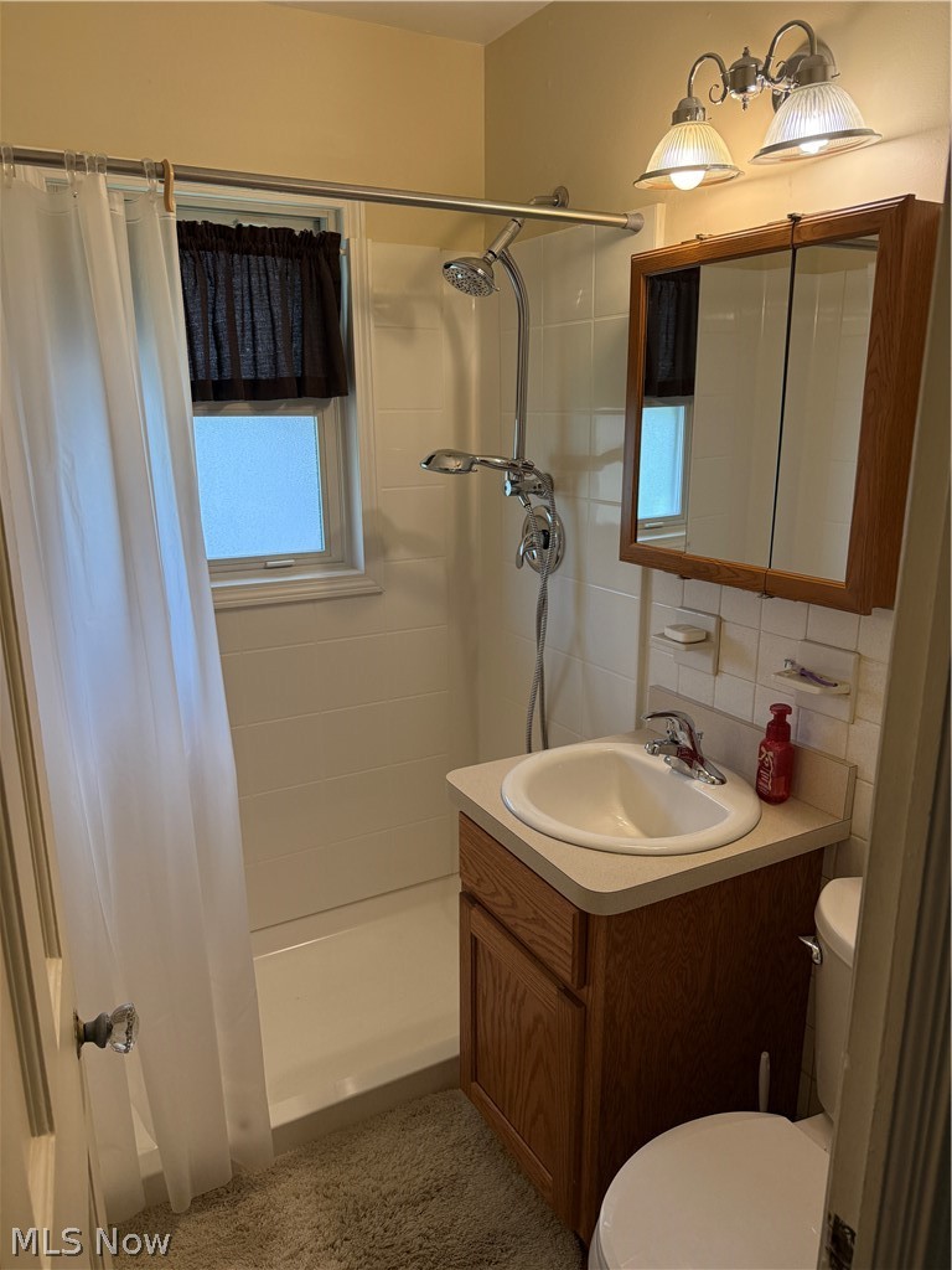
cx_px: 476
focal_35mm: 24
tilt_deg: -14.5
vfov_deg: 71.6
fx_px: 880
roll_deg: +0.2
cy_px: 635
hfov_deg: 56.8
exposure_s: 1/183
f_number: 1.78
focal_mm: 6.76
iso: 200
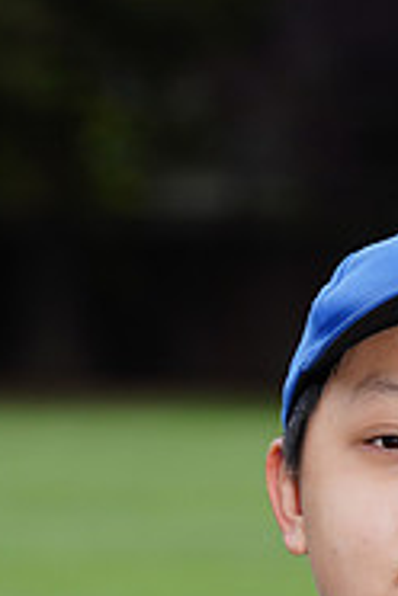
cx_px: 470
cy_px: 923
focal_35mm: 597
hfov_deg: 2.3
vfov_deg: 3.4
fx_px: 9899
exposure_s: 1/200
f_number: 8
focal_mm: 191
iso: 200
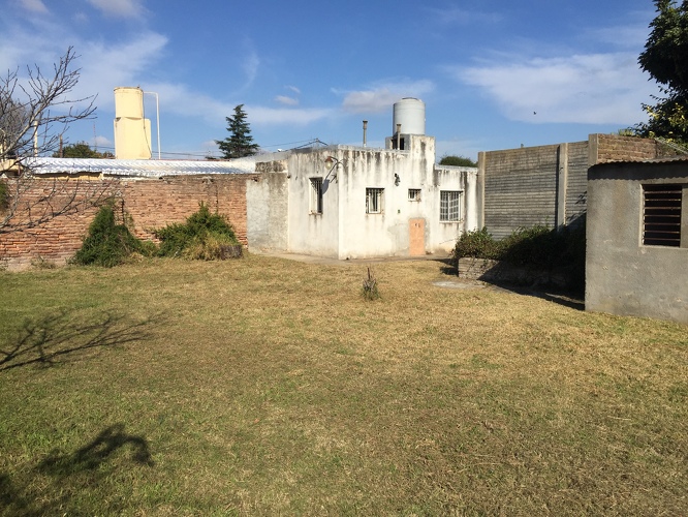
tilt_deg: -6.8
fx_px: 577
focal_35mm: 29
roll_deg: +0.9
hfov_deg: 61.6
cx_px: 344
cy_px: 258
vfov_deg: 48.3
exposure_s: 1/3300
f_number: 2.2
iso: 32
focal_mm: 4.15
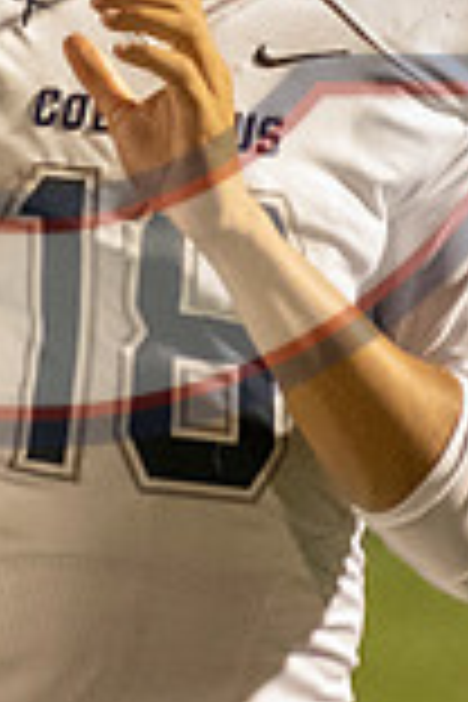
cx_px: 127
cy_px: -50
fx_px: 25387
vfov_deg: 1.6
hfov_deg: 1.1
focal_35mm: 1302
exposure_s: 1/1250
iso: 10000
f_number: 2.8
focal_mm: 200
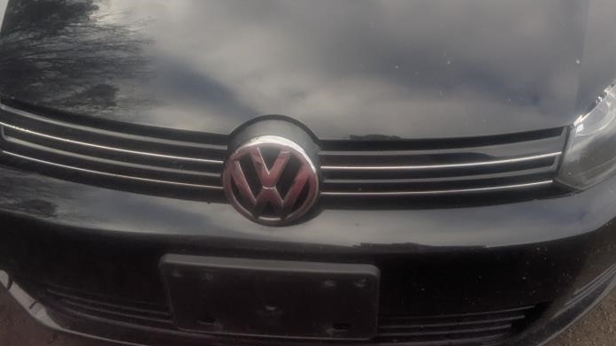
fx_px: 523
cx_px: 402
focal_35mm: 32
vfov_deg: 34.4
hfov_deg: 59.8
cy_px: 28
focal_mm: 2.35
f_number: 2.2
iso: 48
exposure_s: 1/274
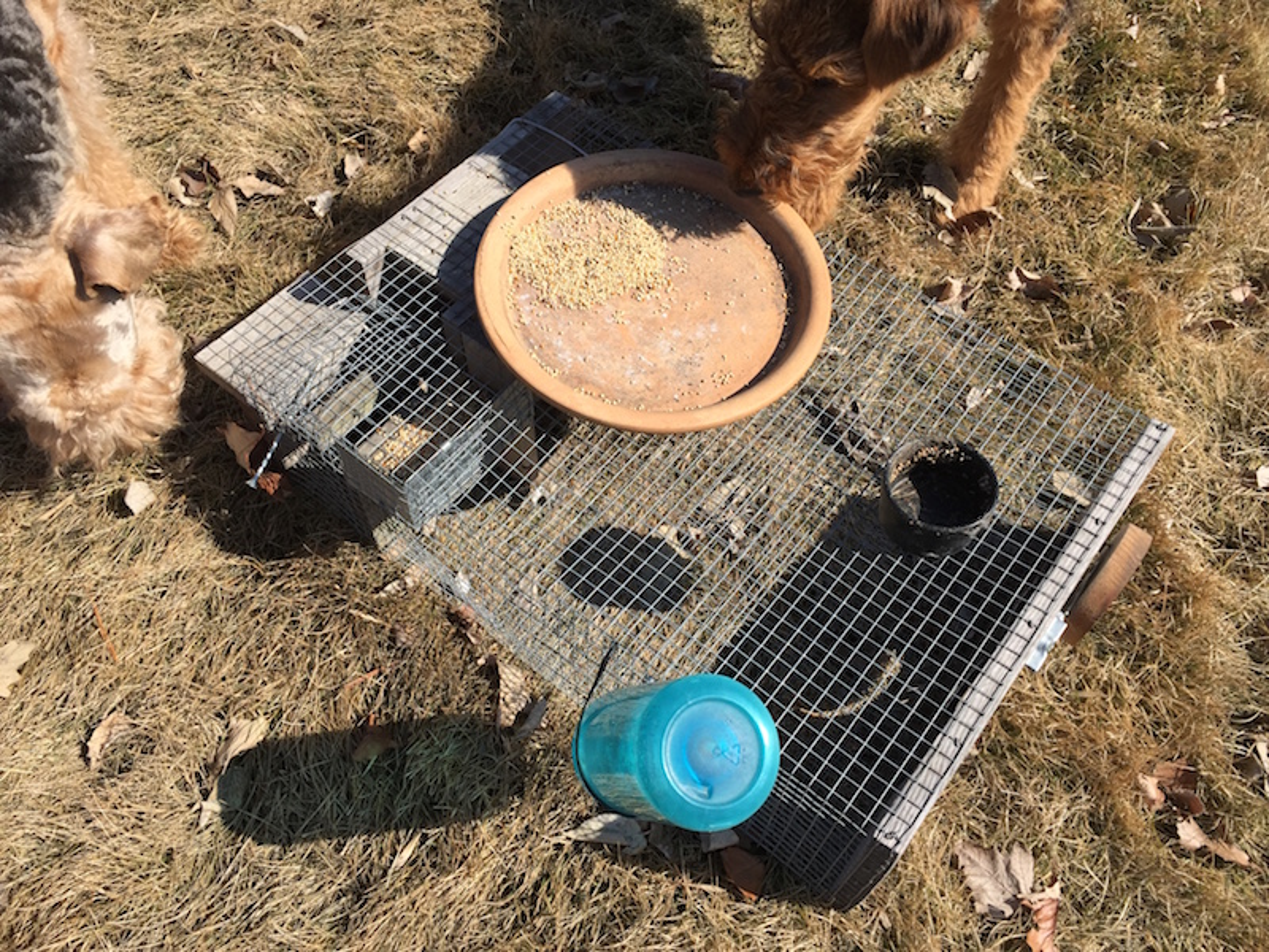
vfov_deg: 48.2
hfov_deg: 61.7
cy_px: 476
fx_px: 1063
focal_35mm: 29
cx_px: 634
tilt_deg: -58.1
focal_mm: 4.15
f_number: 2.2
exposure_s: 1/1721
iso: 32
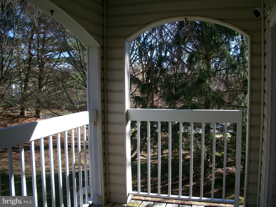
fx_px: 279
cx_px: 138
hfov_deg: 52.6
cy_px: 104
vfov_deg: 40.7
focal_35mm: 35
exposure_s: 1/320
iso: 80
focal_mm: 6.3
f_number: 3.1
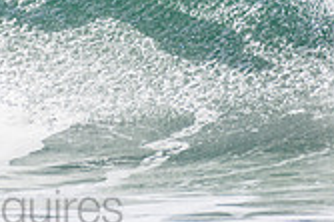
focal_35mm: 2612
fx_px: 24209
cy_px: -125
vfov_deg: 0.5
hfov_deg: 0.8
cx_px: -32
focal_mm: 500
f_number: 5.6
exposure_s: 1/2000
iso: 280
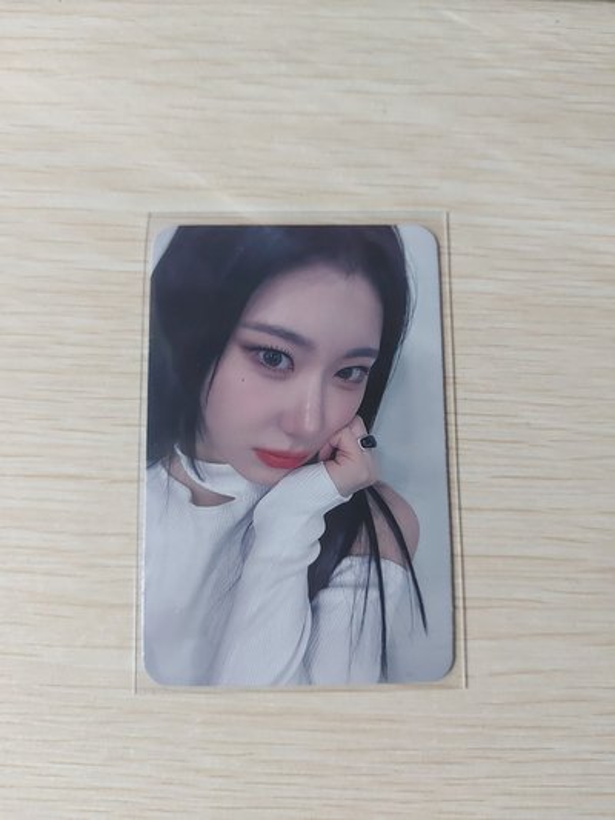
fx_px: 568
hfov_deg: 56.8
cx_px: 308
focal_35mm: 24
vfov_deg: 71.6
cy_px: 410
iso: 320
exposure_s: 1/24
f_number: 1.8
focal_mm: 5.23
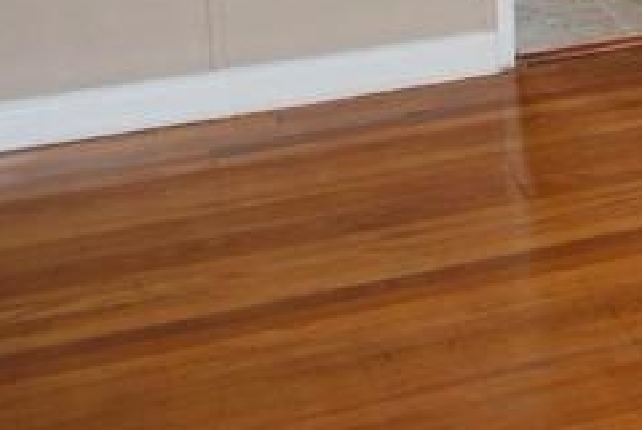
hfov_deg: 15.0
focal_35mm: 115
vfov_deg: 11.2
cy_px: -322
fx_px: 2055
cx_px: 1214
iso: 200
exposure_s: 1/60
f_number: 3.5
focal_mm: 18
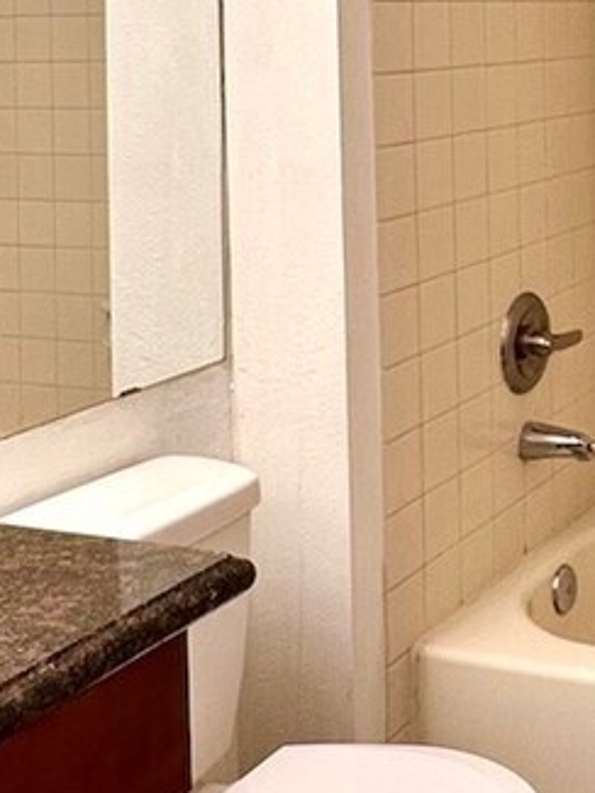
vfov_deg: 29.4
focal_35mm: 62
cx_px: 717
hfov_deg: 21.9
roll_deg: +0.7
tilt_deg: -0.2
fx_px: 1420
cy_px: 22
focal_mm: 2.22
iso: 64
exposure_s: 1/120
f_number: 2.2
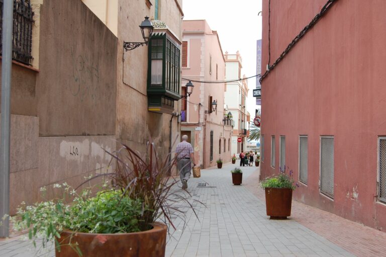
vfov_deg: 31.9
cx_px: 193
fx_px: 450
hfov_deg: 46.4
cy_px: 128
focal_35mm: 42
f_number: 7.1
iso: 200
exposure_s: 1/200
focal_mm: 28
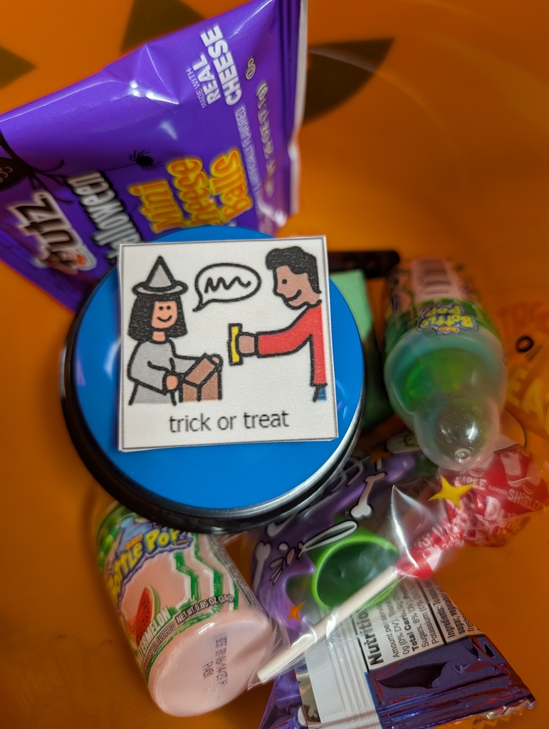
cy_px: 364
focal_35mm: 24
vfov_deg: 71.5
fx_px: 506
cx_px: 274
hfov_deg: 56.9
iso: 264
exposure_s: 1/120
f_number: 1.68
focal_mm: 6.9
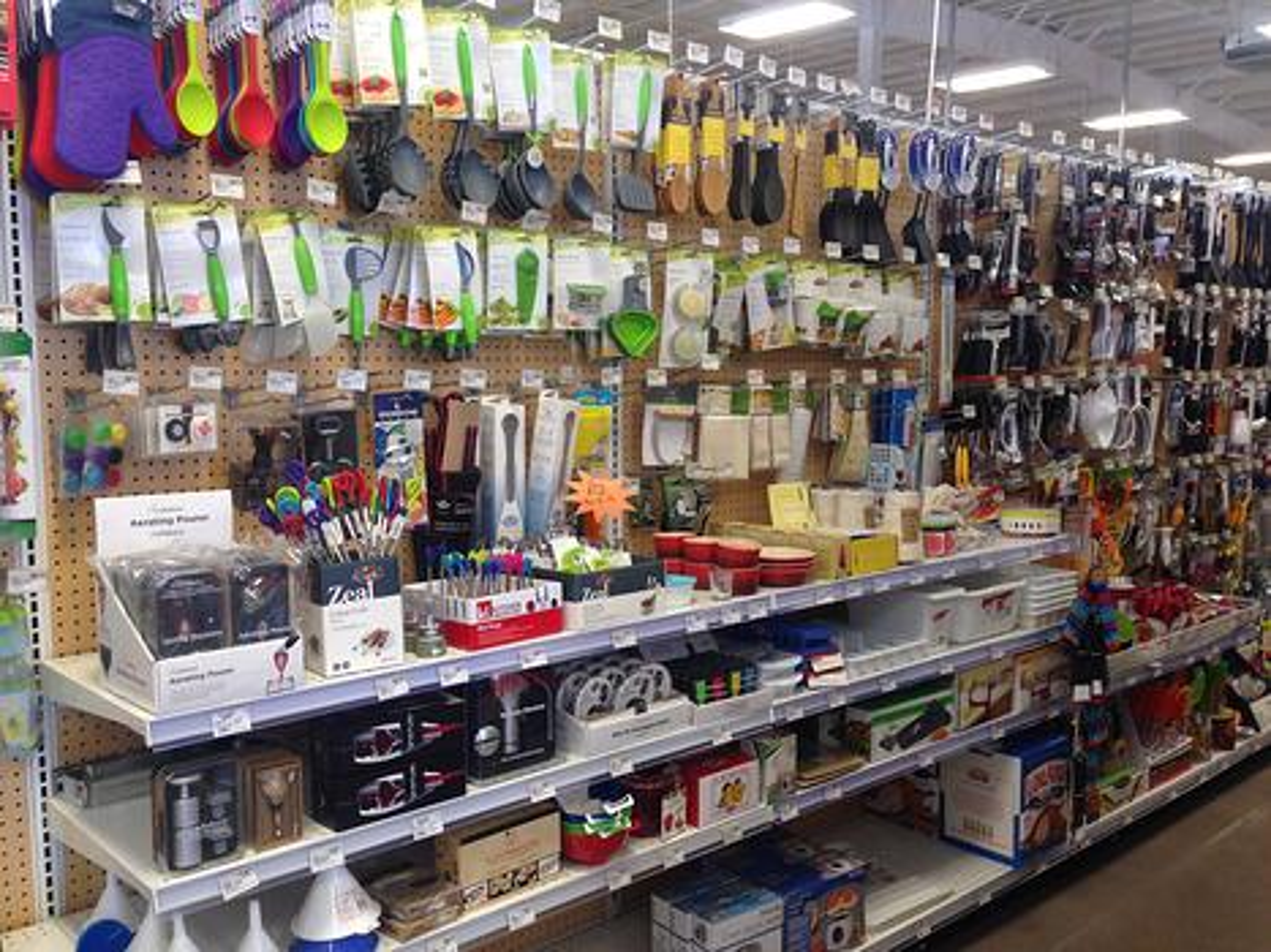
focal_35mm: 33
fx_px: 1211
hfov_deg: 55.4
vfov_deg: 42.9
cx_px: 636
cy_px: 476
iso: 64
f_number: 2.4
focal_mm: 4.12
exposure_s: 1/60
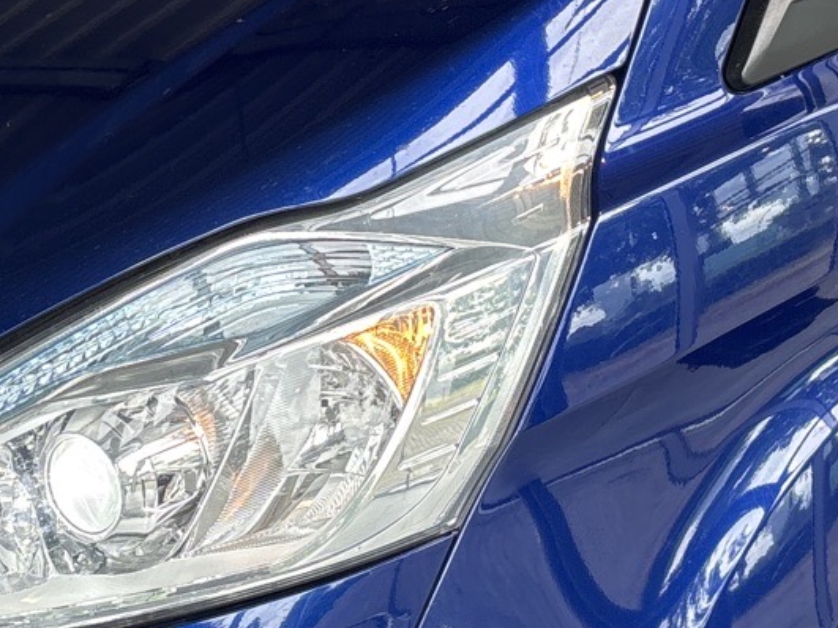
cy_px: 342
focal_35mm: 94
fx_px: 2275
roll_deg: +4.2
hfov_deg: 20.8
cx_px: 303
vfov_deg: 15.7
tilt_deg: -13.8
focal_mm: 5.96
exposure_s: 1/176
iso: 64
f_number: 1.6
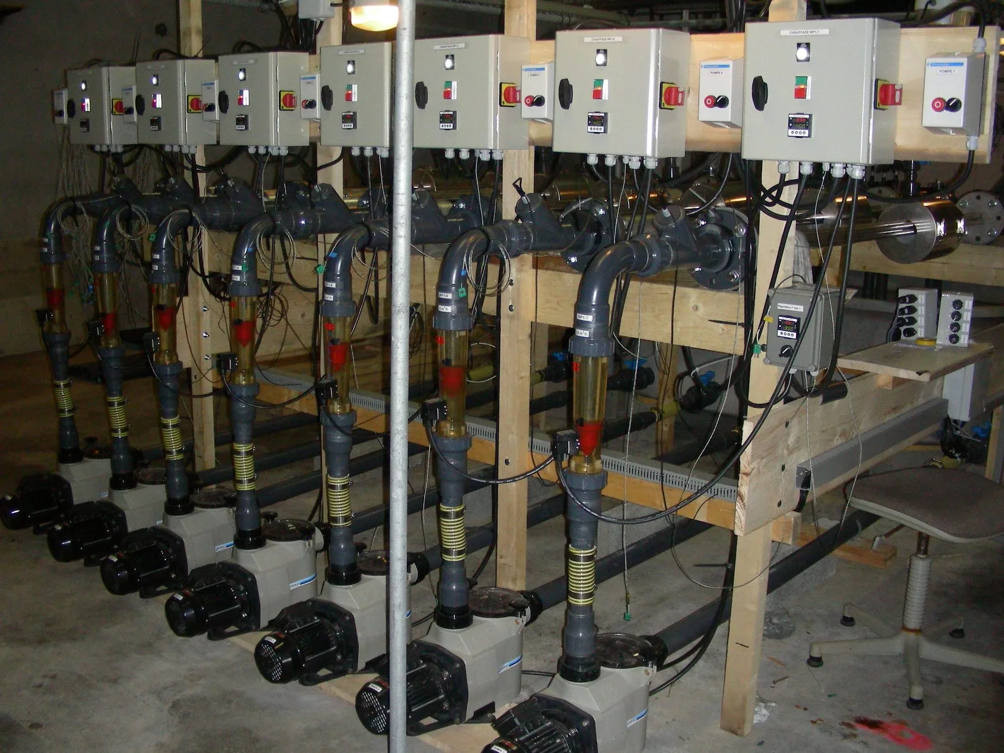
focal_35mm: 38
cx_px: 502
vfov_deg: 37.7
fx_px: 1102
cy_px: 376
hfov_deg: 49.0
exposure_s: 1/60.1
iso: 200
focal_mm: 6.3
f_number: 3.5
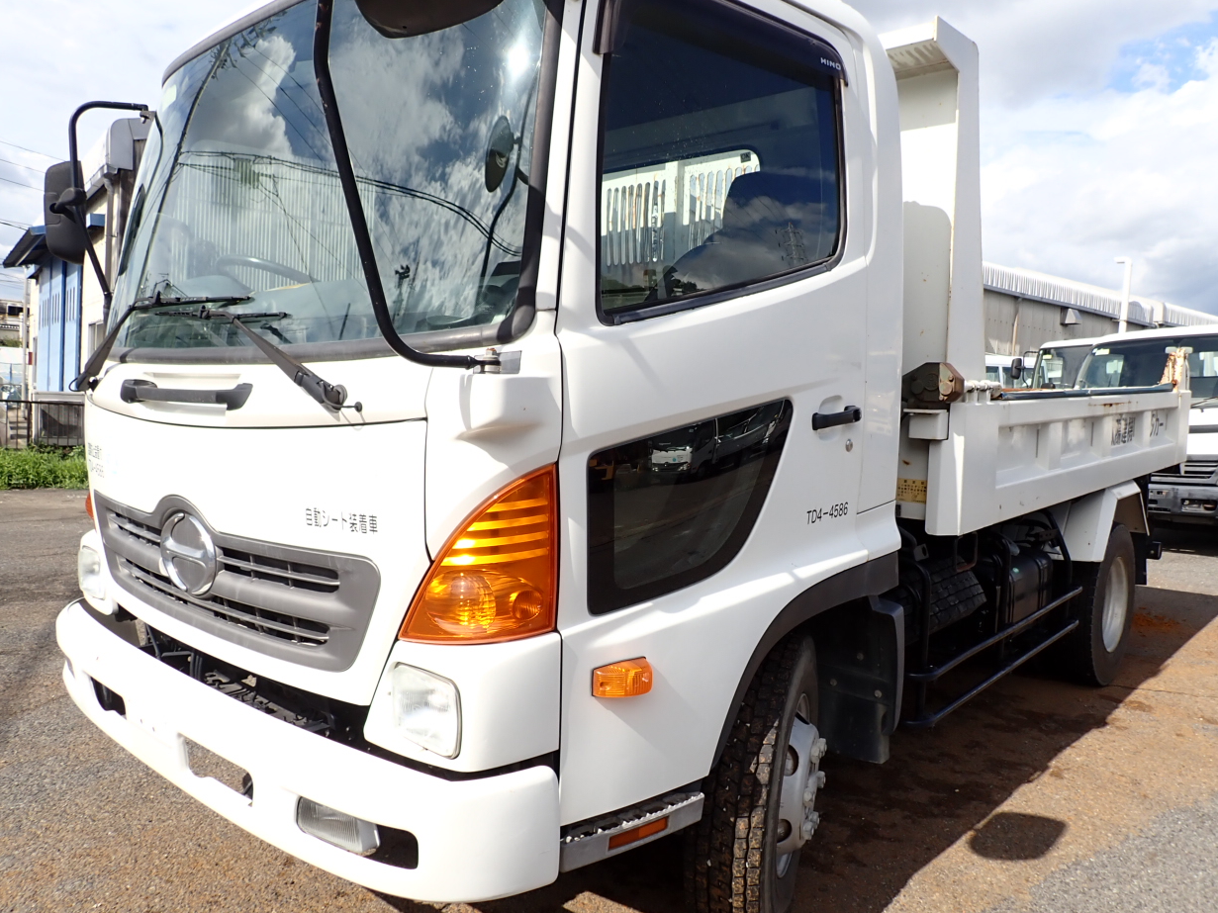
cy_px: 470
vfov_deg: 53.0
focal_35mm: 26
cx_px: 619
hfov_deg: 67.3
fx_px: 915
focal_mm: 4.5
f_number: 8
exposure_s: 1/160
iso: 100
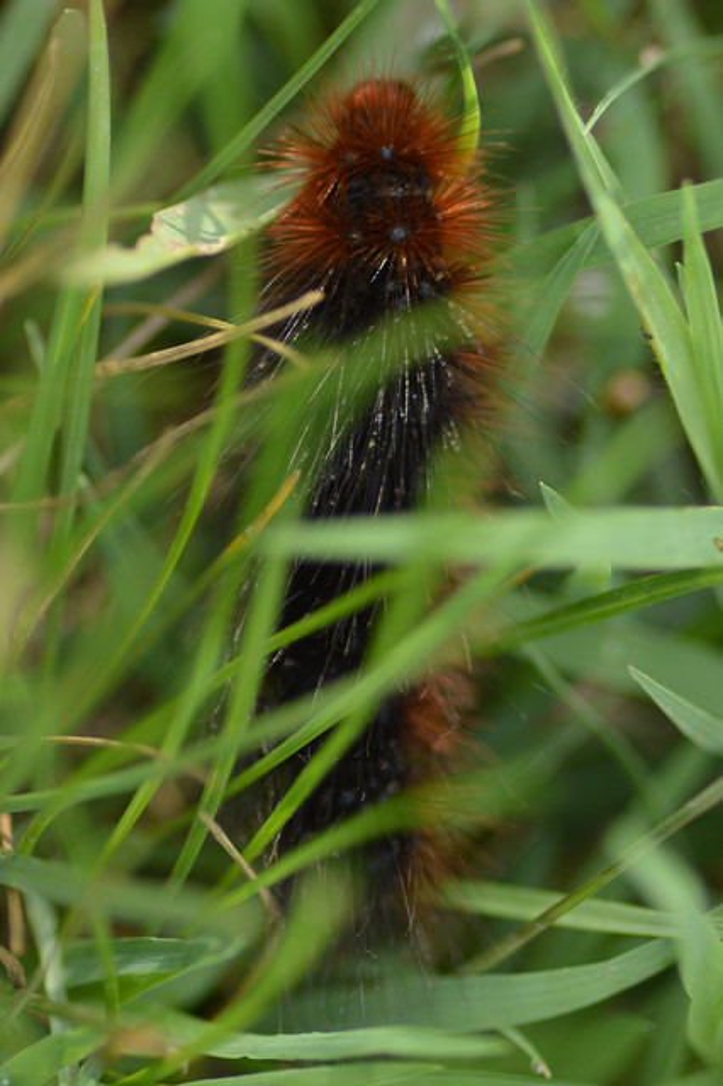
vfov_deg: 13.7
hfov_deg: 9.1
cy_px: 543
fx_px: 4523
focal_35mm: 150
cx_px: 362
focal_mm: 100
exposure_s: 1/320
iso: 100
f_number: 3.5
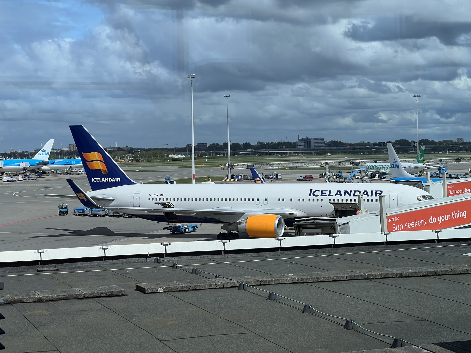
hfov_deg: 25.3
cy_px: 176
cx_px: 236
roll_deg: +1.3
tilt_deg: -3.2
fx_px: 1048
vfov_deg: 19.1
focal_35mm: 77
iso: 32
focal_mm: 9
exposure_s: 1/1043
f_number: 2.8
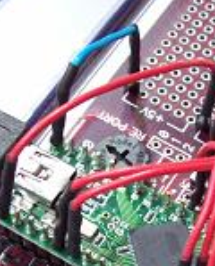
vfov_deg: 14.1
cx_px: 152
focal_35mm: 134
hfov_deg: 11.5
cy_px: 279
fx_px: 1062
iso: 80
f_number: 2.7
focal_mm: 6
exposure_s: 1/90.1
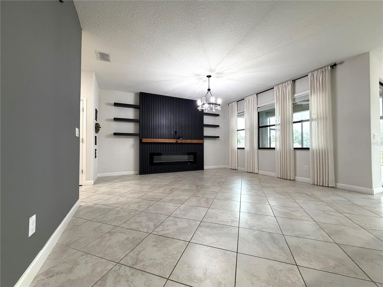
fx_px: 155
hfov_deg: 102.1
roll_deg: +0.2
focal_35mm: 14
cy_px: 144
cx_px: 192
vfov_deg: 85.7
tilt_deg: +1.3
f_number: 2.2
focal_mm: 2.22
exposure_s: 1/120
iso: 250
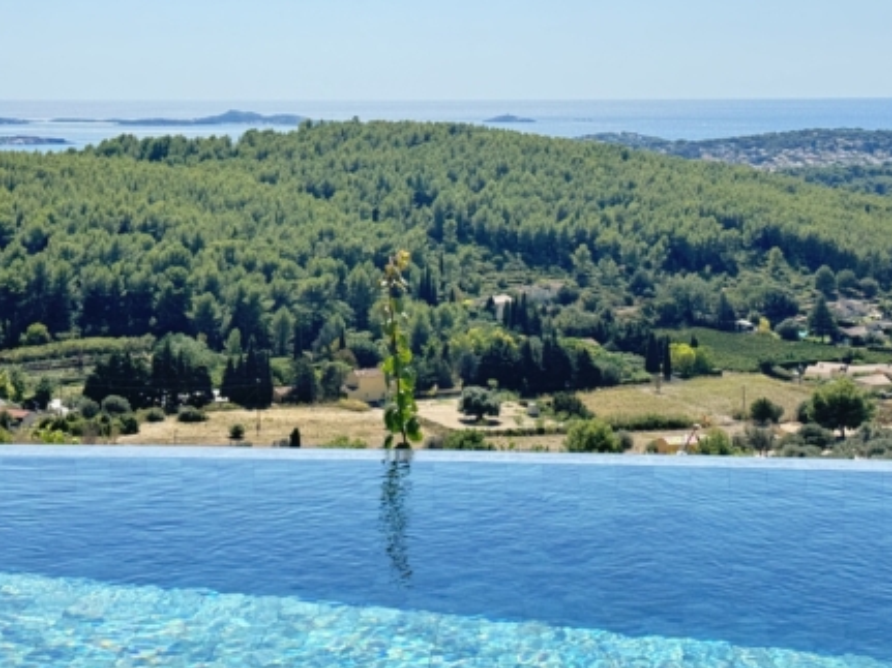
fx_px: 1674
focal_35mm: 65
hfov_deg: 29.8
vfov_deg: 22.5
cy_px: 227
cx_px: 447
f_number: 1.78
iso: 64
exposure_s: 1/2513
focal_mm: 6.76
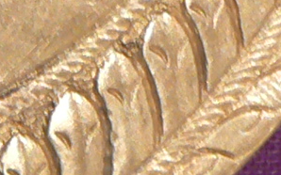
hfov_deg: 6.6
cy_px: -269
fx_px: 2258
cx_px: -469
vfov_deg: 4.3
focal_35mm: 295
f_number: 3.6
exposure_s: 1
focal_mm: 6
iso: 100
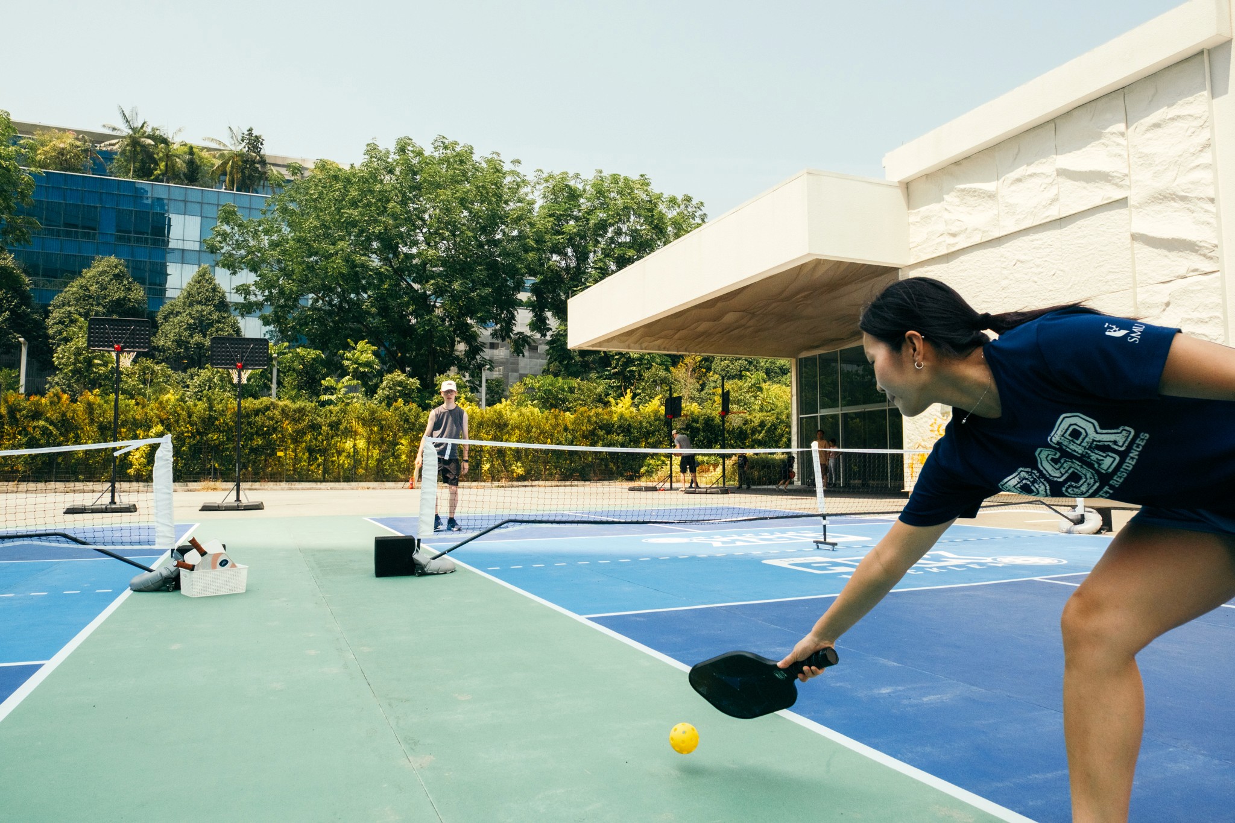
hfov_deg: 73.7
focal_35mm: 24
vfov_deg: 53.1
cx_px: 618
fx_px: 823
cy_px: 412
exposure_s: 1/2500
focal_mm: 16
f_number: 7.1
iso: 640
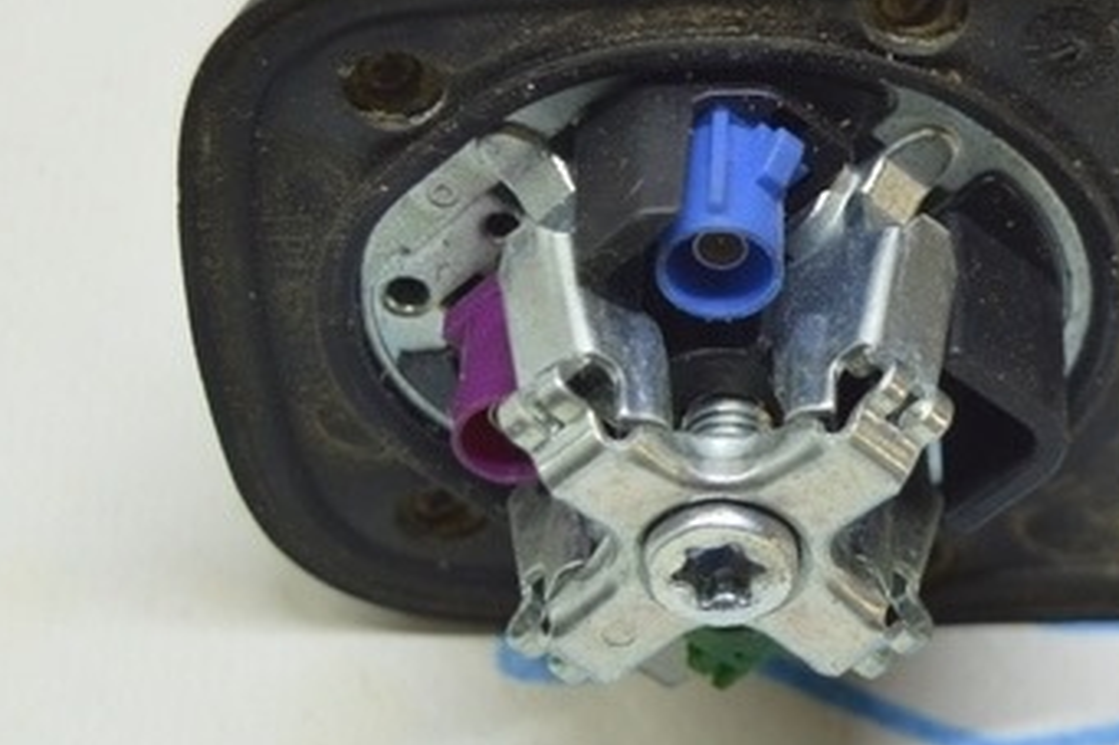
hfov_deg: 15.1
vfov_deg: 10.1
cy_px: 353
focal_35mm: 135
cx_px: 801
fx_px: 4194
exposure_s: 1/40
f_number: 4.2
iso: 400
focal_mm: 30
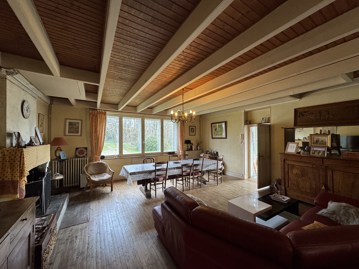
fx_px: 145
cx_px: 180
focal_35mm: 14
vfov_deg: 85.7
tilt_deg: +1.2
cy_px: 134
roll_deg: +0.7
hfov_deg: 102.1
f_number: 2.2
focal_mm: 2.22
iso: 160
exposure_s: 1/100
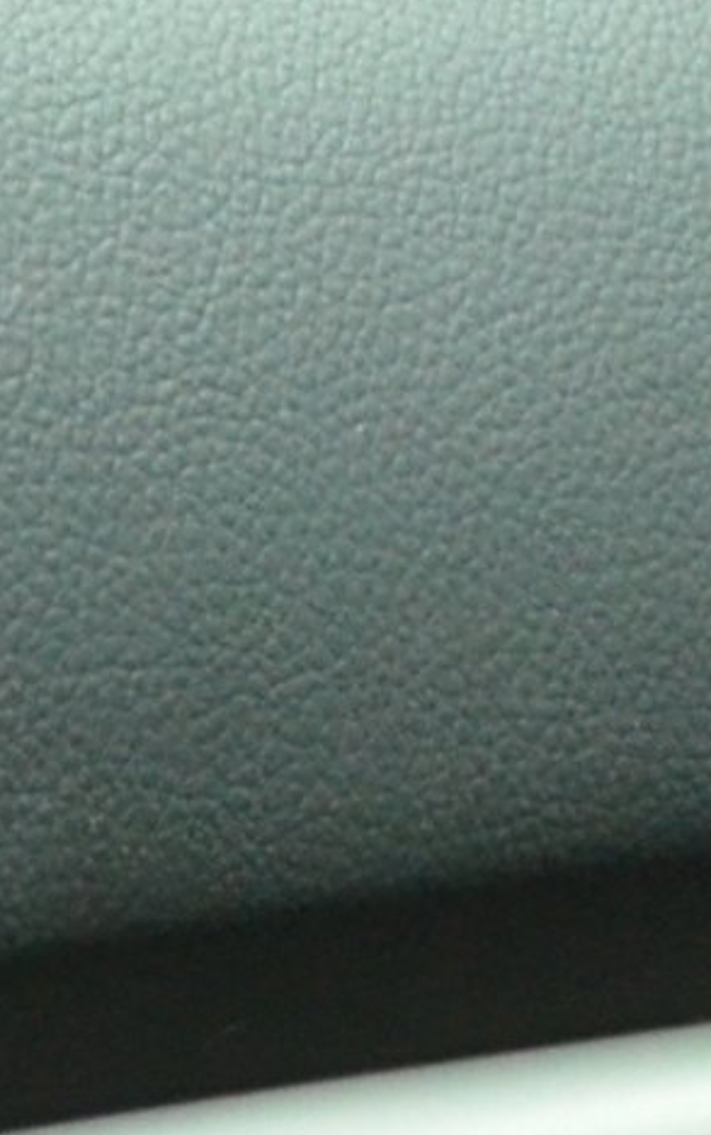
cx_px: -1774
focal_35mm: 265
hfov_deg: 4.6
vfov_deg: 7.7
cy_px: 1887
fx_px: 8206
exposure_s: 1/30
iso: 1800
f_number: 3.5
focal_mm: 22
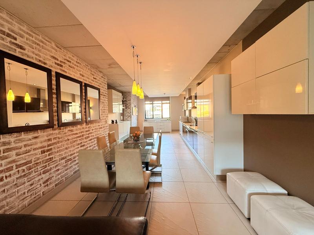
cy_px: 118
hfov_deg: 102.1
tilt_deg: -1.9
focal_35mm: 14
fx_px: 127
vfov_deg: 85.7
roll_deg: +2.0
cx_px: 157
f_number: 2.2
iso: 160
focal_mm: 2.22
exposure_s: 1/100
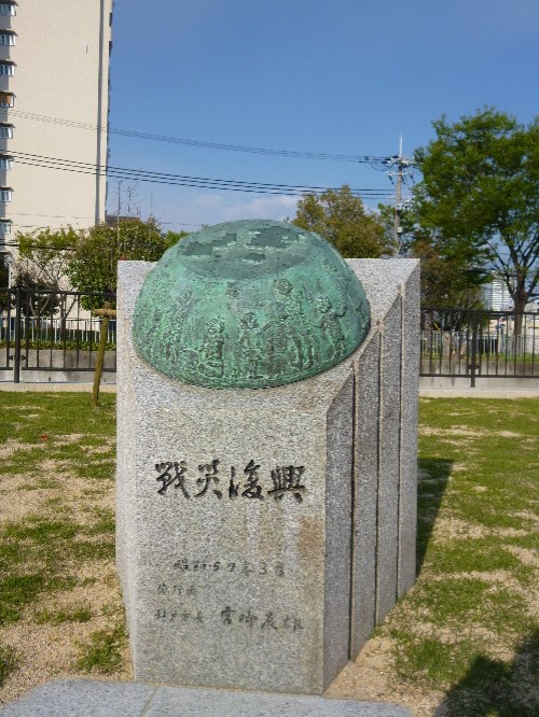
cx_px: 270
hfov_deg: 41.8
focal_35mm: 34
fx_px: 705
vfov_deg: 53.9
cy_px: 358
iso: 100
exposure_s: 1/200
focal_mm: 6
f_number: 9
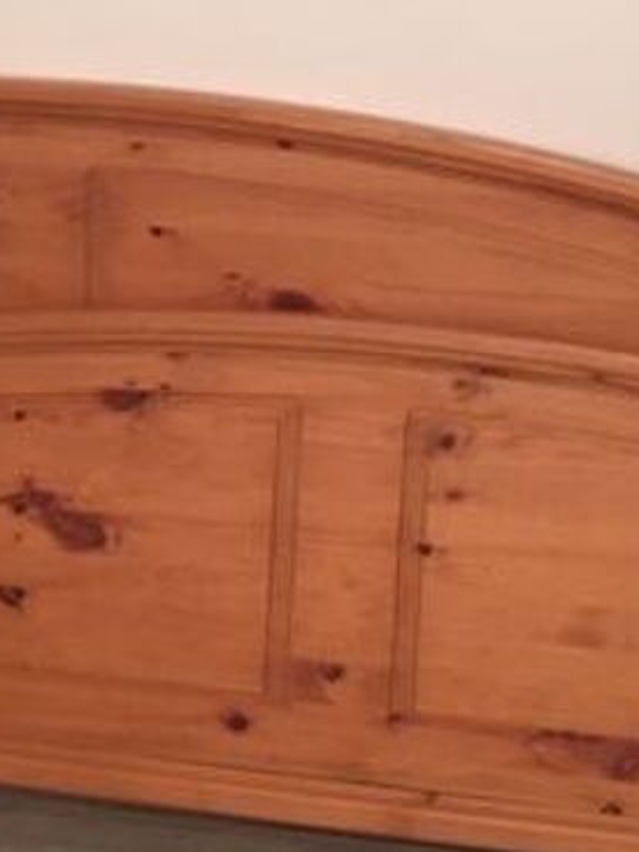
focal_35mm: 79
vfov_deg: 24.6
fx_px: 1946
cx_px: 393
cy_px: 295
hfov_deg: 18.6
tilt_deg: -19.4
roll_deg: -0.5
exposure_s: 1/17
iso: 400
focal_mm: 4.15
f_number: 2.2
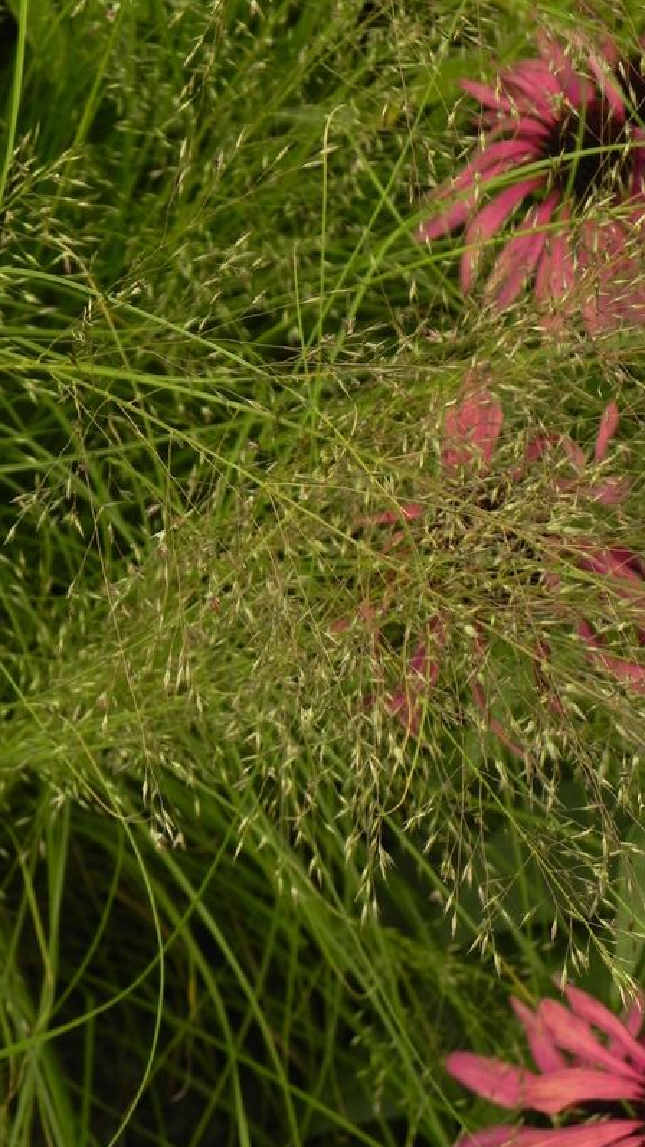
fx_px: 3495
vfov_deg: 18.6
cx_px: 232
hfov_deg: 10.5
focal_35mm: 115
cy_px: 574
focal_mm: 18.8
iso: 160
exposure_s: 1/400
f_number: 4.5
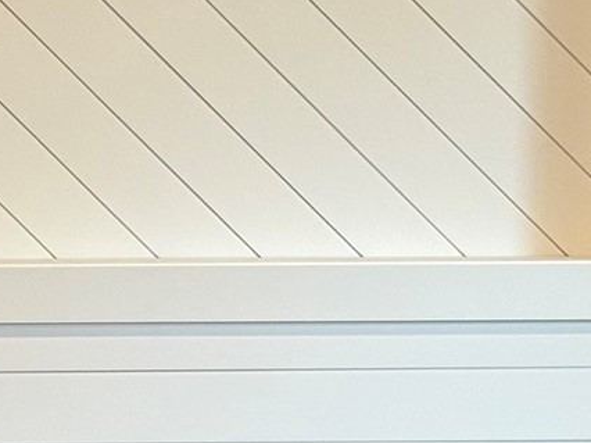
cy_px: 351
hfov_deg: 7.9
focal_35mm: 250
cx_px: -19
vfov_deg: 5.9
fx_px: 4266
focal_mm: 5.96
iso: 32
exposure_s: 1/60
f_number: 1.6
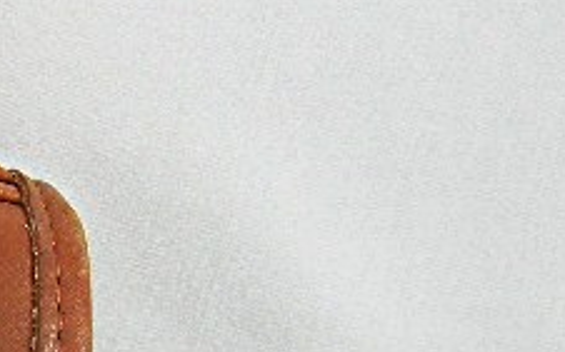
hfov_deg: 13.1
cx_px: -462
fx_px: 2216
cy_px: 497
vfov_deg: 8.9
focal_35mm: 144
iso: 217
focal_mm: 5.4
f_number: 3.5
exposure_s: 1/30
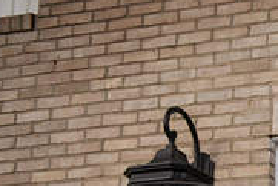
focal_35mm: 122
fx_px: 943
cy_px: 227
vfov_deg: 11.0
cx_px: 422
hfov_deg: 15.4
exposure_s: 1/400
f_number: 3.2
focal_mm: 38
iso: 125
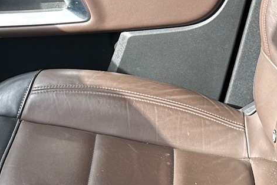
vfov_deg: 12.5
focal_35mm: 107
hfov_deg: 19.0
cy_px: -38
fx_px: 824
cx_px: 197
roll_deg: -1.7
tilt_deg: -23.3
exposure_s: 1/343
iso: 80
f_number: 1.78
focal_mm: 6.86
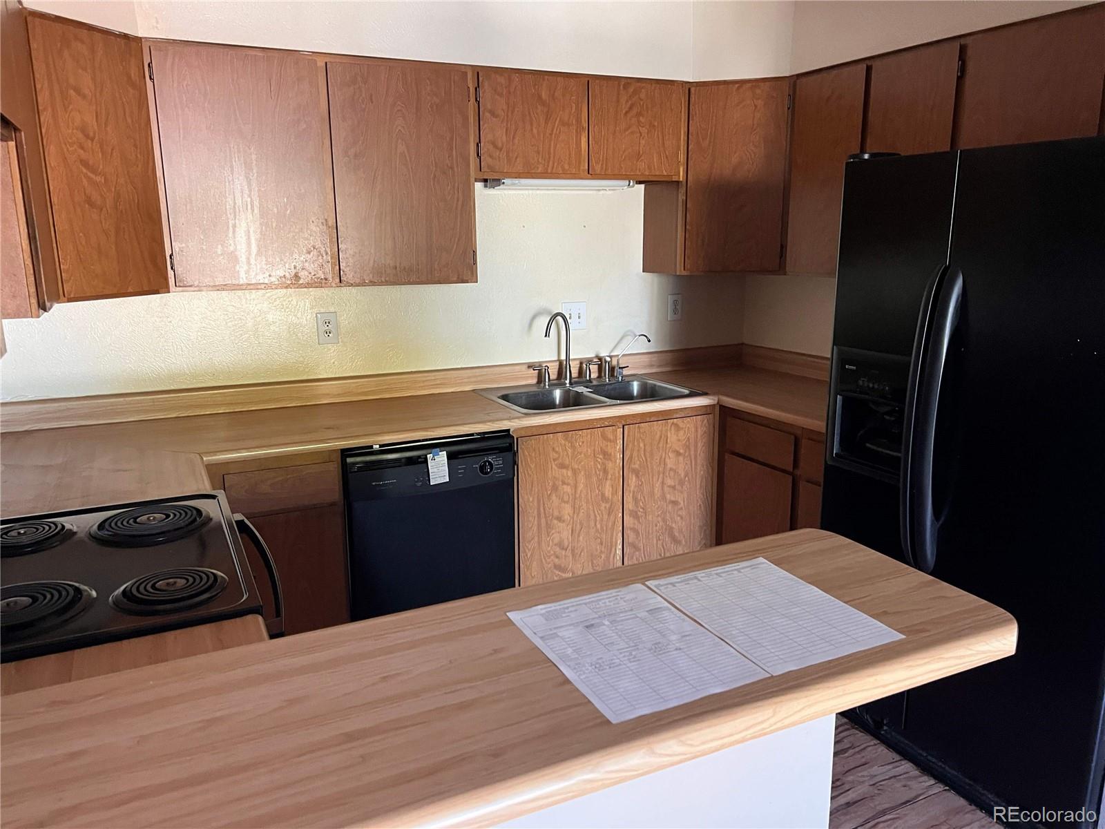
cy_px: 414
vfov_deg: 53.1
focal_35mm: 26
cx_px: 552
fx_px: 830
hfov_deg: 67.3
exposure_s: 1/60
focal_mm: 5.7
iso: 500
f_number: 1.5
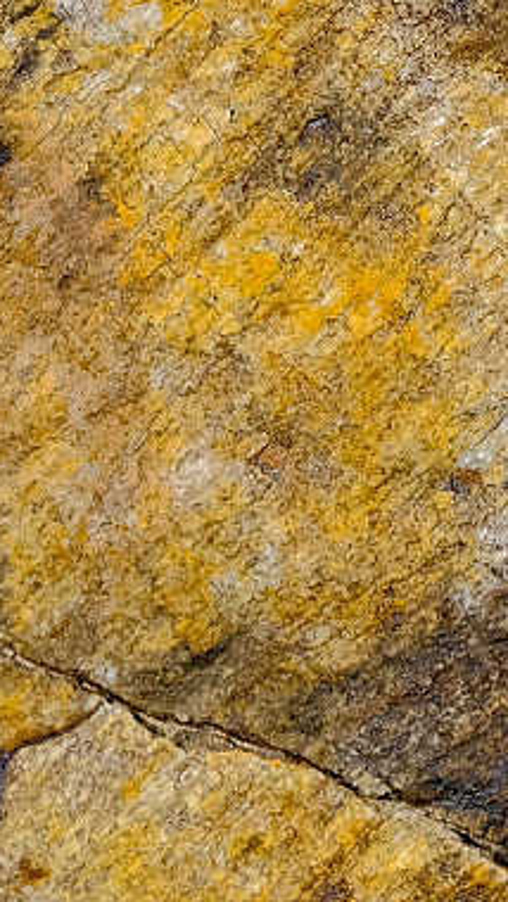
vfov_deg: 3.6
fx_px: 14236
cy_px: -298
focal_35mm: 595
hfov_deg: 2.0
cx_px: -669
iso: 200
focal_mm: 90
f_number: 11
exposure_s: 1/250
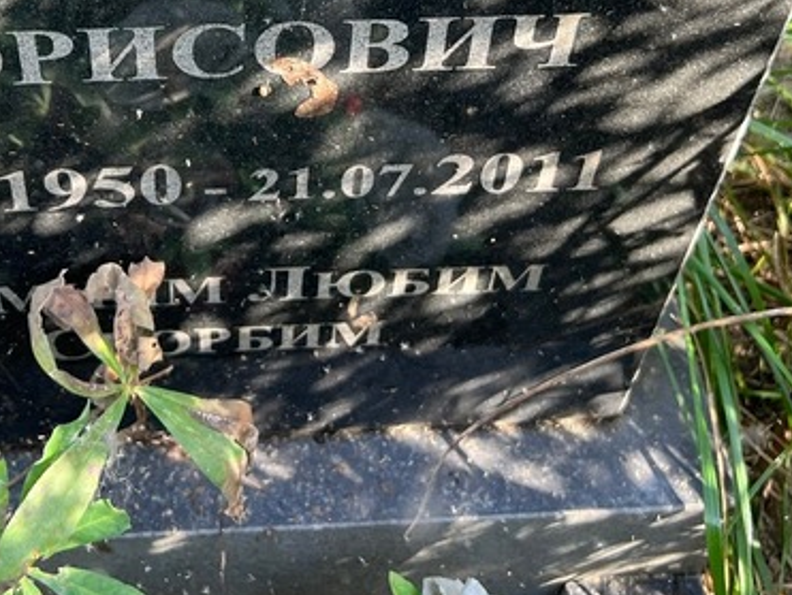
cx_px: 258
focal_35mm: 56
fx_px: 1283
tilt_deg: -45.4
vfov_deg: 24.6
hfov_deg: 34.0
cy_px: -32
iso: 64
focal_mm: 5.7
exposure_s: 1/168
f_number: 1.5
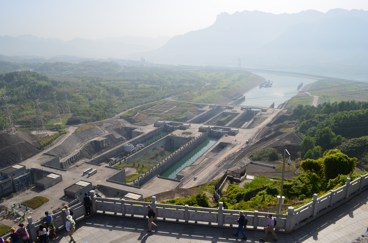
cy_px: 122
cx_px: 184
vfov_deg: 47.7
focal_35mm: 27
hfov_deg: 67.5
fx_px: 275
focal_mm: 18
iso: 100
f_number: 11
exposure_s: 1/160
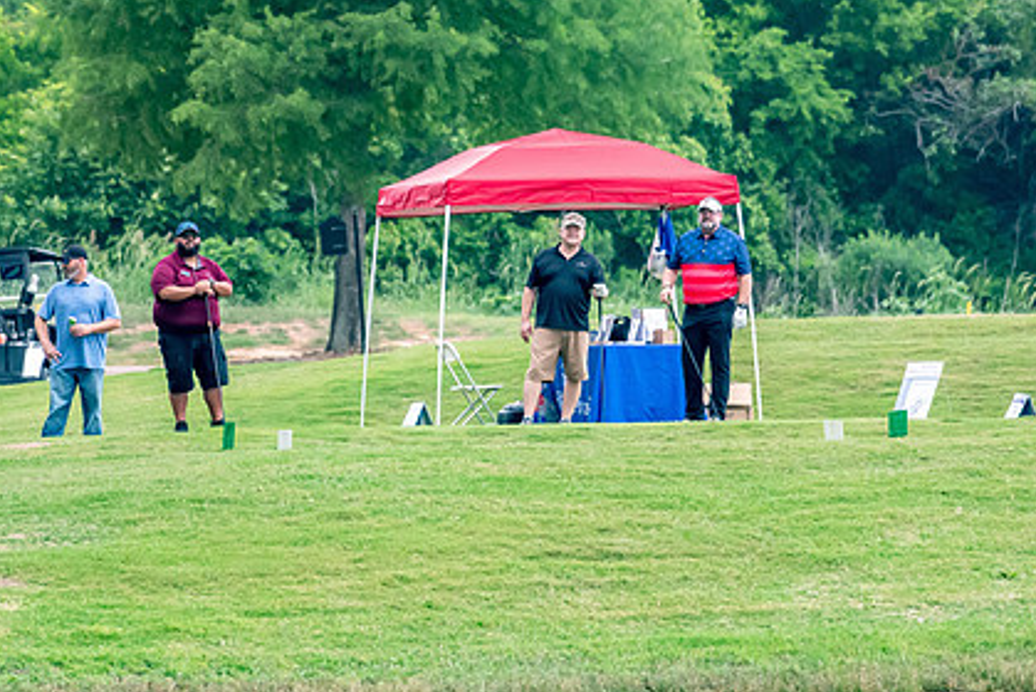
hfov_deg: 2.9
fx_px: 20330
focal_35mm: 706
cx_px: 487
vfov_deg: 2.0
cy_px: 293
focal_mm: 340
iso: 2200
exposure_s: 1/2000
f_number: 5.6
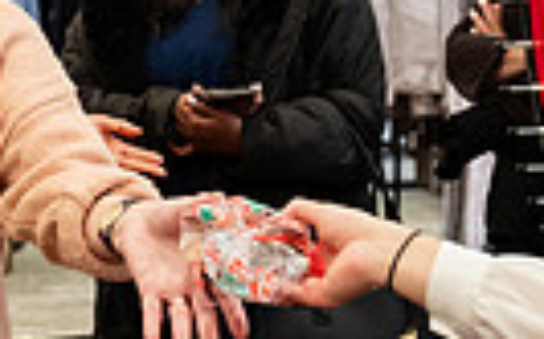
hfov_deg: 14.7
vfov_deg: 9.5
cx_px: -78
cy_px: 100
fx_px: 2045
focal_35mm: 138
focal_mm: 30
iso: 1000
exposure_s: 1/125
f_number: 3.2
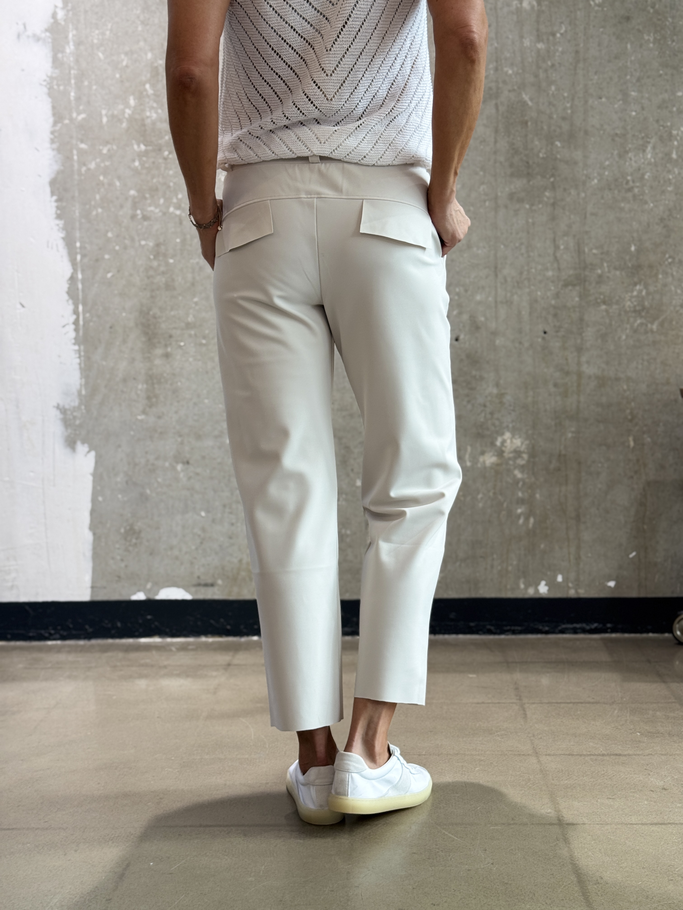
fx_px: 1263
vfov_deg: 39.7
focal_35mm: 48
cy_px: 455
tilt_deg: -5.2
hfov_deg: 30.3
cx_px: 342
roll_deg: +1.2
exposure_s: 1/111
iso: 50
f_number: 1.78
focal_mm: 6.76
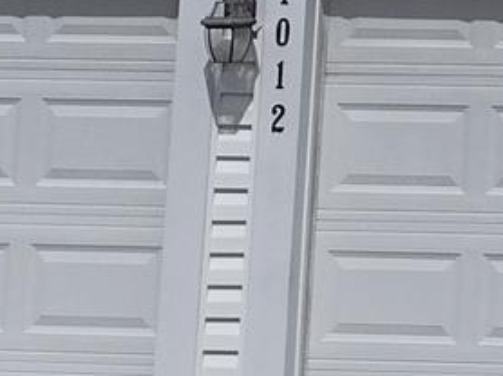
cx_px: 992
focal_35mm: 199
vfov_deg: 7.1
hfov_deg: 9.3
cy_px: -418
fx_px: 2889
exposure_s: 1/4904
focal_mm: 4.71
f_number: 1.7
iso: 100
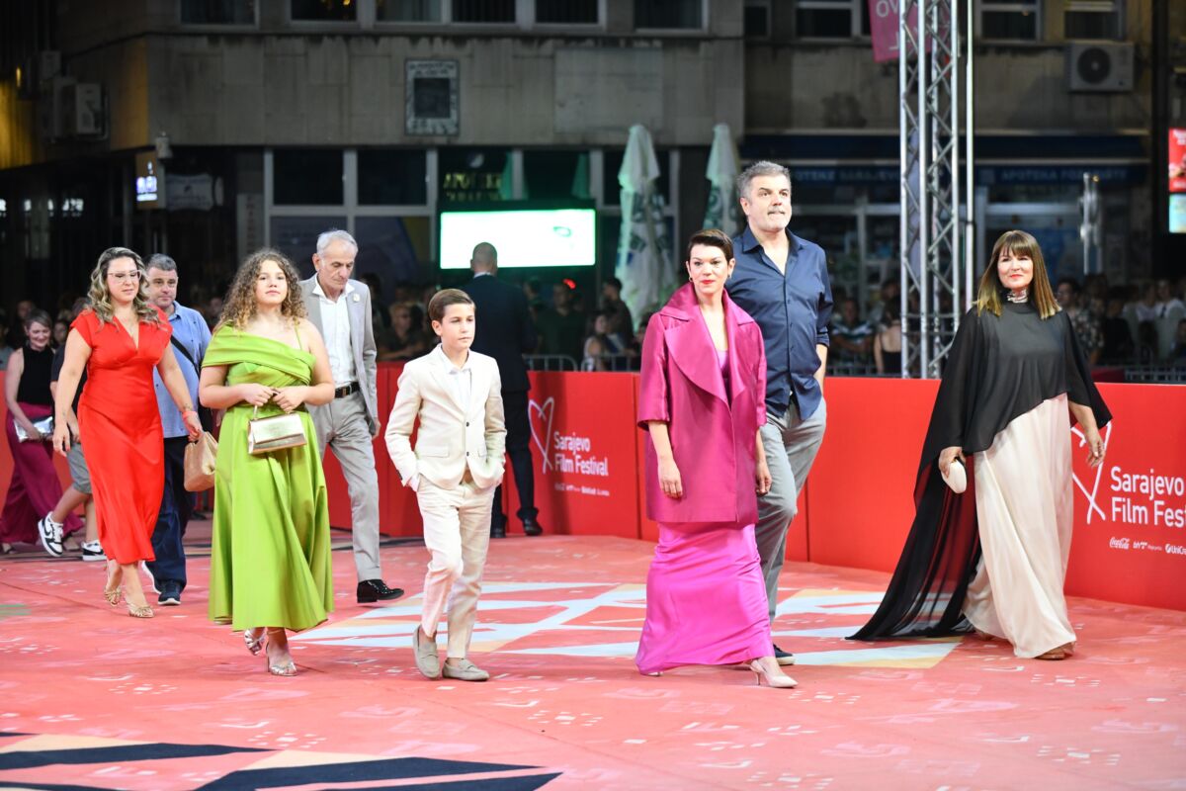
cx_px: 593
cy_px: 396
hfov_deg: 21.5
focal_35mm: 95
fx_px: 3129
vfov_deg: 14.4
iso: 2500
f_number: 2.8
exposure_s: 1/1250
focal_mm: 95
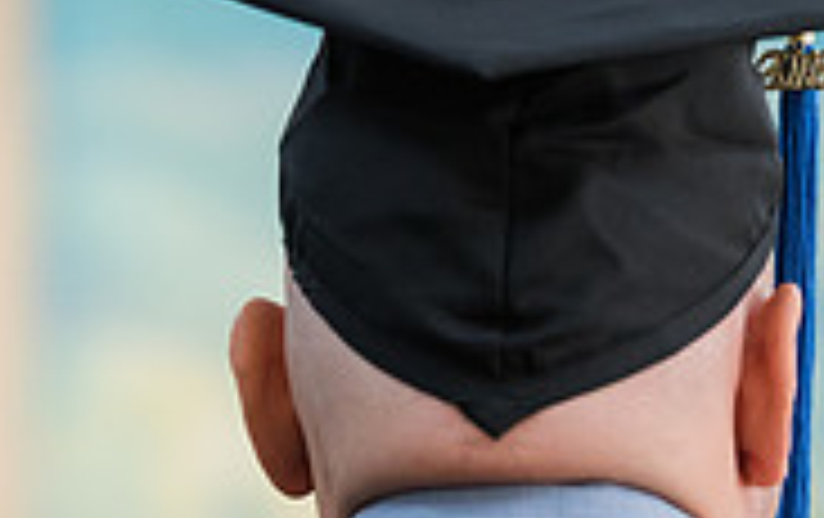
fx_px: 8412
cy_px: 457
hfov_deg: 5.6
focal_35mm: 374
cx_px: 878
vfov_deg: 3.5
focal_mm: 116
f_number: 2.8
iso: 3200
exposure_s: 1/200
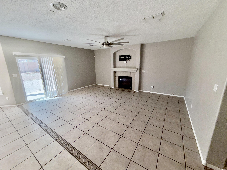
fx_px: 92
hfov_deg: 102.1
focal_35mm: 14
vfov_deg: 85.7
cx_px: 114
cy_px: 85
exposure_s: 1/129
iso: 16
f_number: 2.2
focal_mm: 2.22
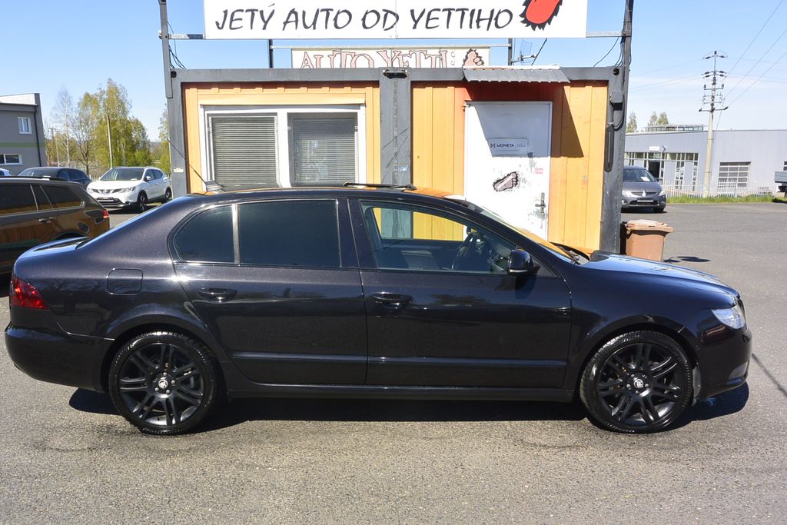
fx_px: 590
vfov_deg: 47.9
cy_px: 262
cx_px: 394
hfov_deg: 67.4
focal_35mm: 27
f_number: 8
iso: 160
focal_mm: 10
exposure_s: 1/250
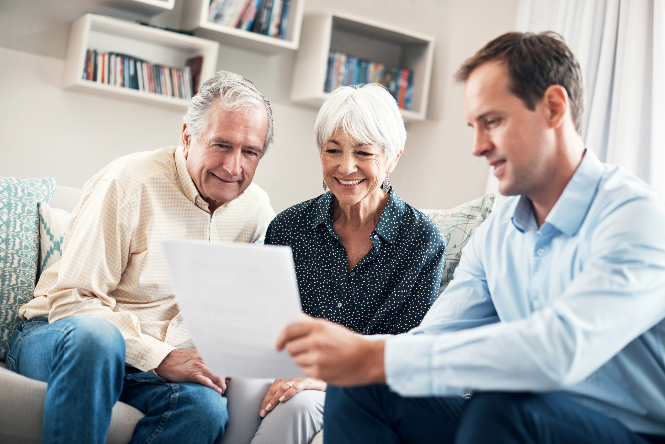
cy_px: 222
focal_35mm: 50
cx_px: 332
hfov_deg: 39.6
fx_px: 924
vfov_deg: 27.0
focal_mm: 50
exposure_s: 1/1000
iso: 500
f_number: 2.2
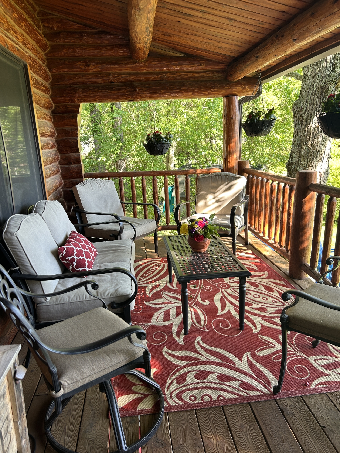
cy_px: 226
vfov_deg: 67.3
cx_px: 170
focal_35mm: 26
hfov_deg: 53.1
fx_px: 340
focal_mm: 5.7
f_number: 1.5
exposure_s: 1/121
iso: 64
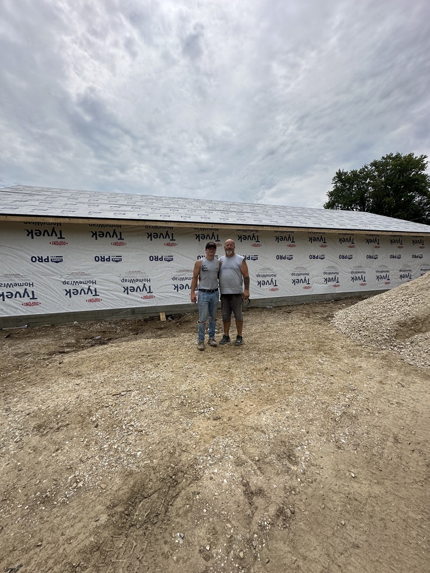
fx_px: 232
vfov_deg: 102.1
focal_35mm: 14
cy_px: 286
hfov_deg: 85.7
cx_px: 215
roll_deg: +0.1
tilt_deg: -3.1
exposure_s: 1/3205
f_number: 2.2
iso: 50
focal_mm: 2.22
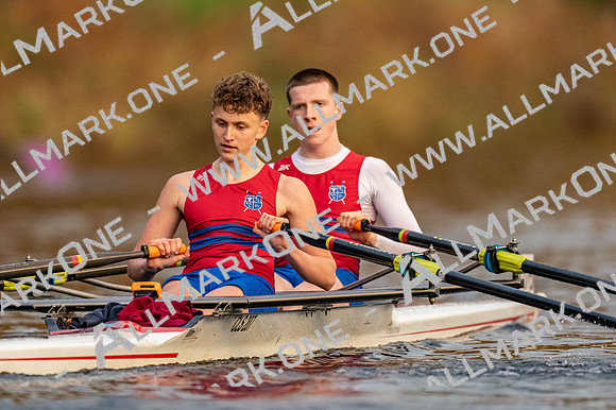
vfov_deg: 1.5
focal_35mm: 900
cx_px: 308
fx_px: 15391
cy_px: 205
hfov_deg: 2.3
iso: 3200
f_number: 4
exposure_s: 1/2500
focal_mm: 600
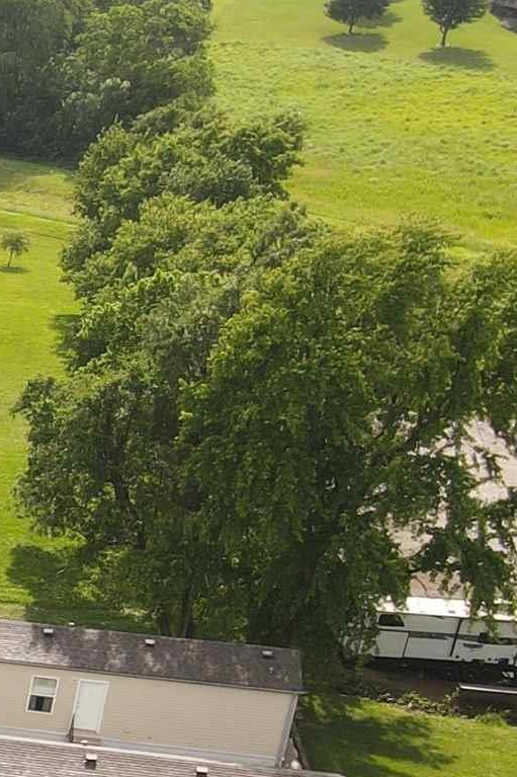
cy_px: 842
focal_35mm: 100
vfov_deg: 19.6
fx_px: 2155
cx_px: -964
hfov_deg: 10.4
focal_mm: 4.5
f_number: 2.8
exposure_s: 1/25
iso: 100
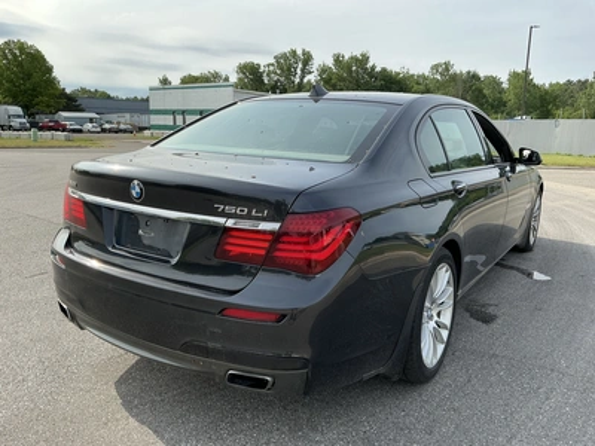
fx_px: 481
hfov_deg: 63.4
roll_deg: -0.7
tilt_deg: -9.5
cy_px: 223
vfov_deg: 49.7
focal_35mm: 28
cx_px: 298
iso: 25
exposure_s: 1/1144
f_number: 1.8
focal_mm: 3
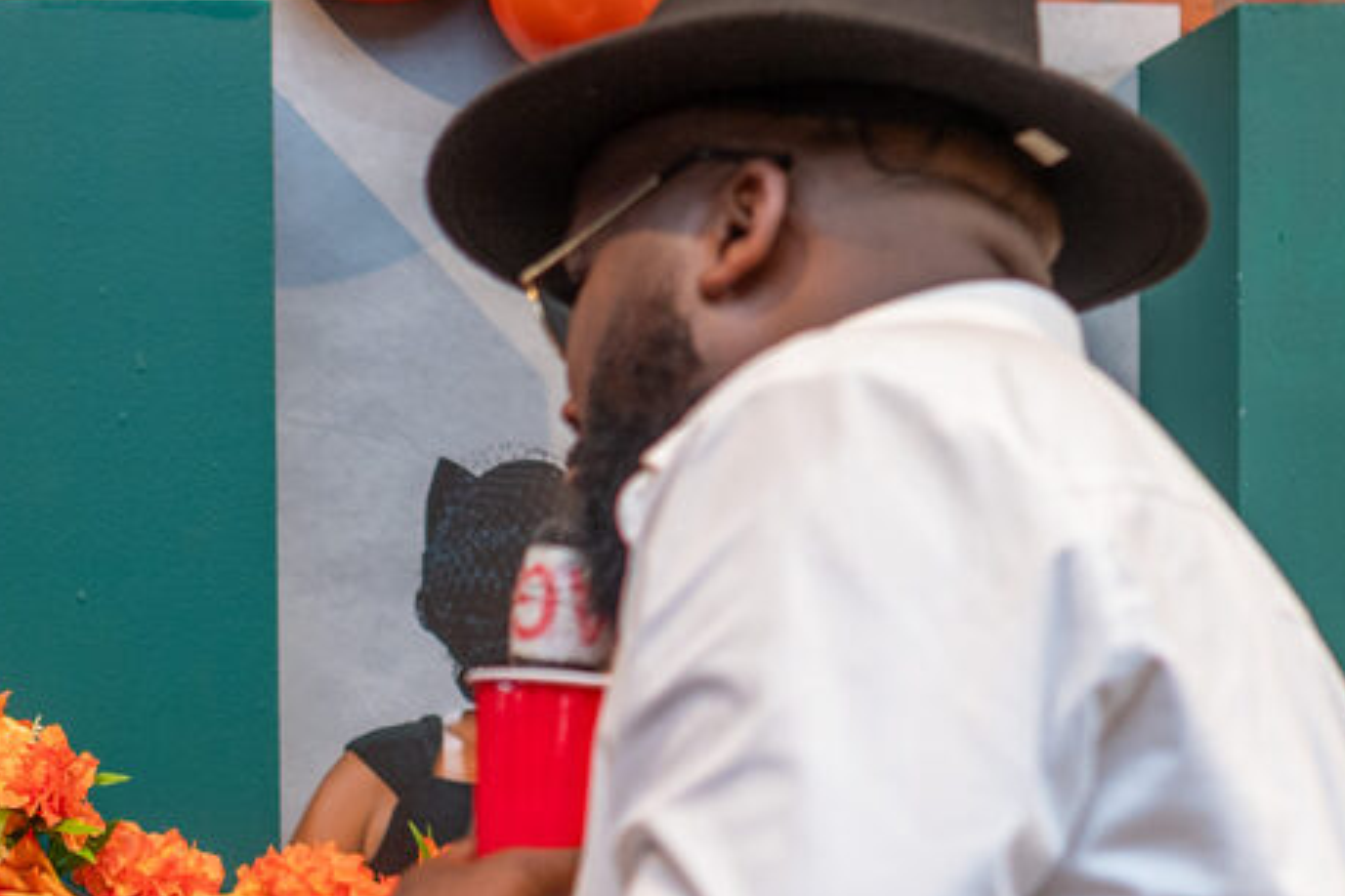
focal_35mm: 122
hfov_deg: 16.6
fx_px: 4558
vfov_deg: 10.8
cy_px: 1340
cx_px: 240
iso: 500
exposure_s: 1/160
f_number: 2.8
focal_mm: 35
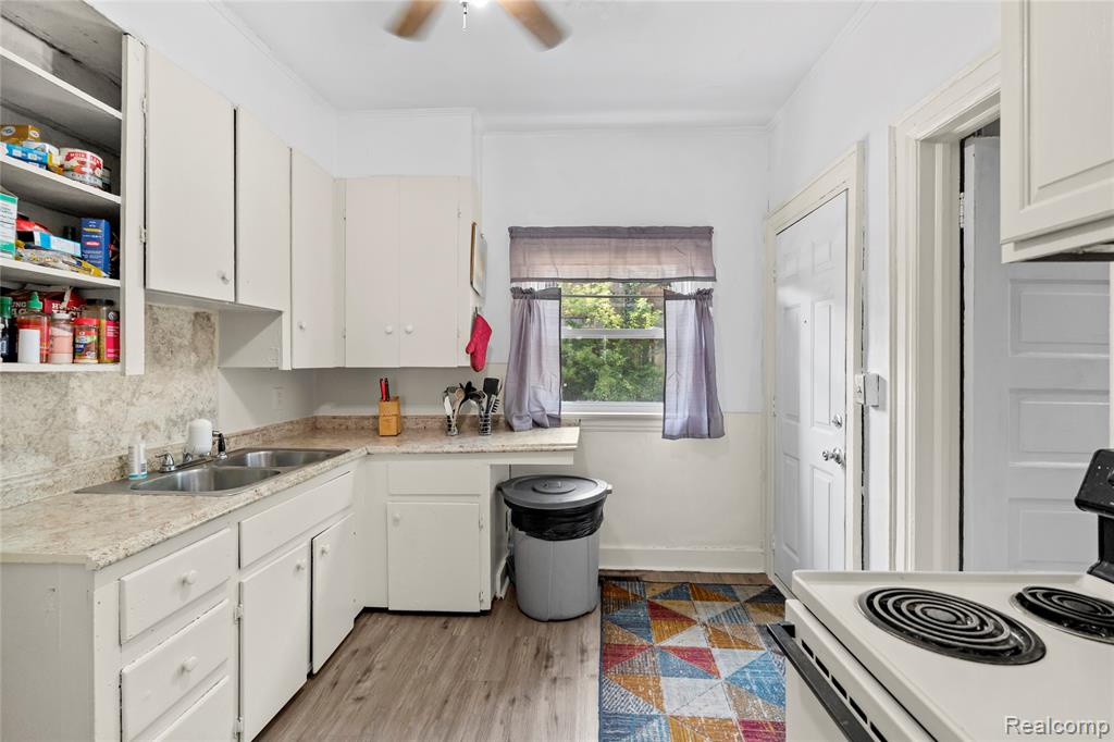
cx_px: 557
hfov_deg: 96.8
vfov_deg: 73.7
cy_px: 371
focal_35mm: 16
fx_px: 495
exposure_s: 1/125
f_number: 4
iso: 3200
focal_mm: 16
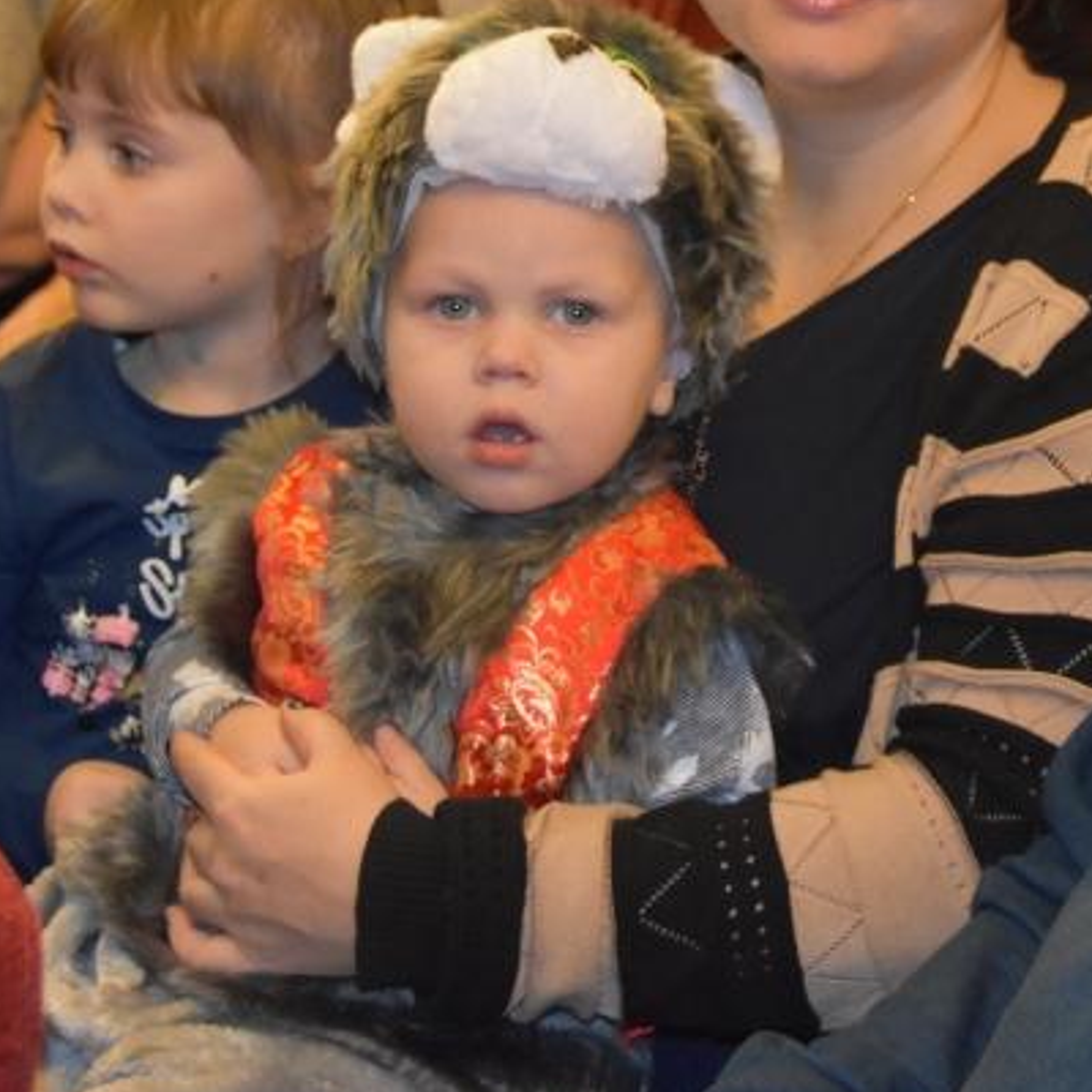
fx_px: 5354
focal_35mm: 150
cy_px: 179
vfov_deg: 11.6
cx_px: 808
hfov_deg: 11.6
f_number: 4.5
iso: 2500
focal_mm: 46
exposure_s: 1/60
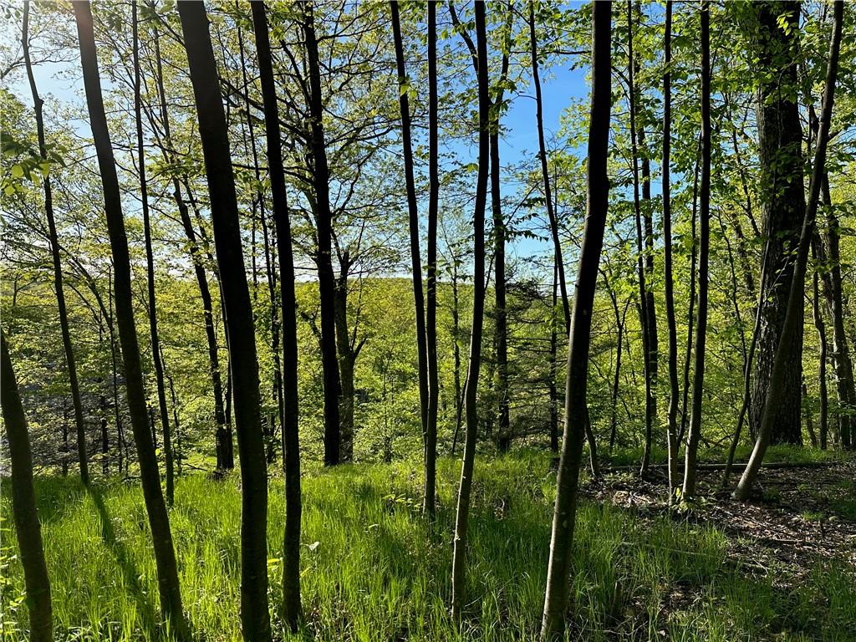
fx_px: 593
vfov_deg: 56.8
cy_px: 321
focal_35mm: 24
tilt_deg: -0.8
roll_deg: +1.2
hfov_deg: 71.6
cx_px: 428
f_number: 1.78
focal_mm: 6.86
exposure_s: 1/2469
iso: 80
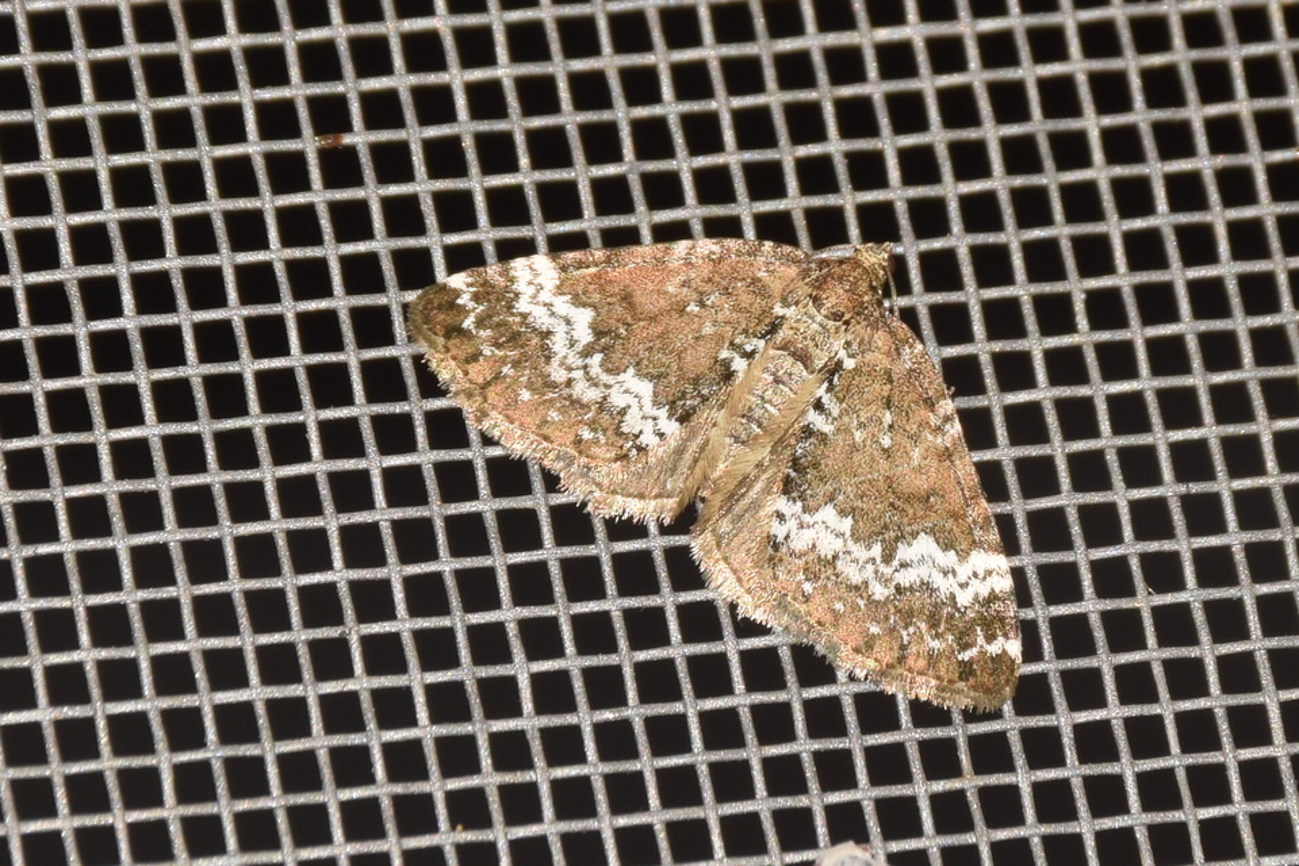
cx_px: 650
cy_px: 433
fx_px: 7577
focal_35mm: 210
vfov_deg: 6.5
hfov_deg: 9.8
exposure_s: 1/160
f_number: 13
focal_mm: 140
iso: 100
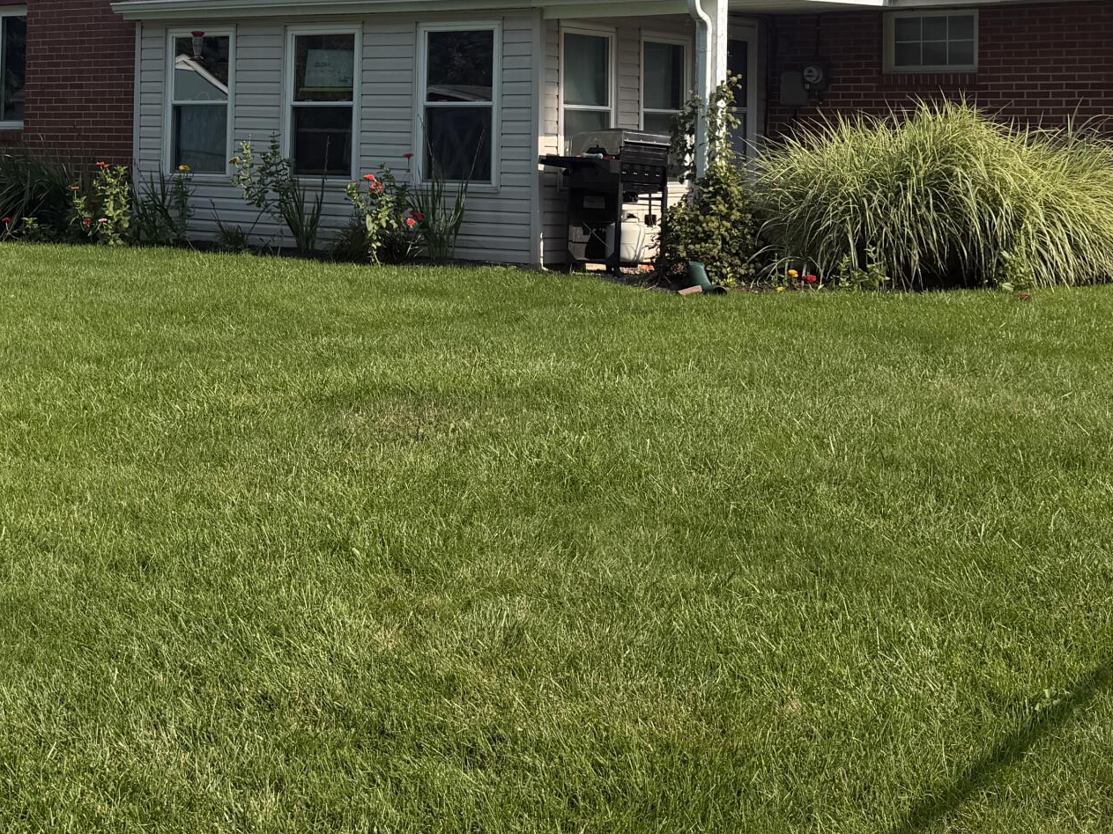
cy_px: 68
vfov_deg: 24.8
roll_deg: -1.0
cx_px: 508
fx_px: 1833
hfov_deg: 33.8
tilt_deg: +2.0
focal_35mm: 57
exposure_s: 1/4975
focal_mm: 6.76
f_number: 1.78
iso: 80
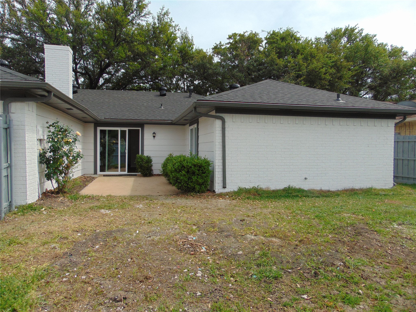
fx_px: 300
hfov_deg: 69.4
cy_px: 156
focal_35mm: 25
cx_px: 208
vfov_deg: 54.9
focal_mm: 4.5
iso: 80
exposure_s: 1/1000
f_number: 3
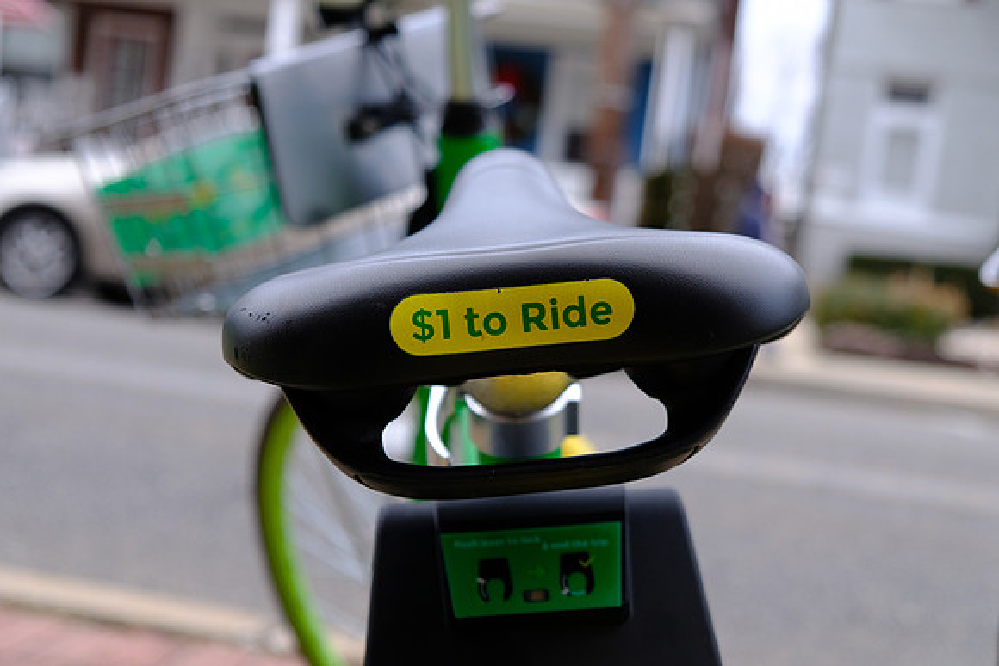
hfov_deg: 36.9
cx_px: 500
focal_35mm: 54
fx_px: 1499
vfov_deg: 25.1
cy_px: 333
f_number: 3.6
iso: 800
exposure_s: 1/85
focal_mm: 35.8
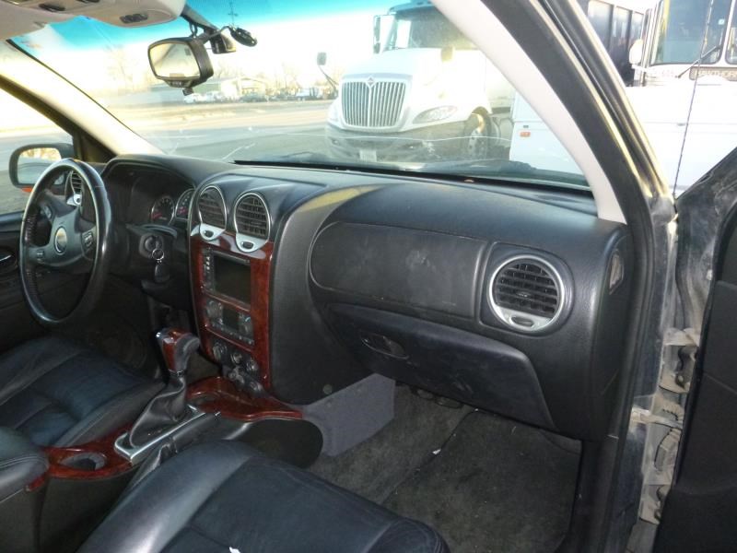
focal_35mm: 25
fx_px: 532
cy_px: 276
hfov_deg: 69.4
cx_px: 368
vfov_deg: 54.9
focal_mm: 4.5
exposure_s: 1/60
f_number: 3.9
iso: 400
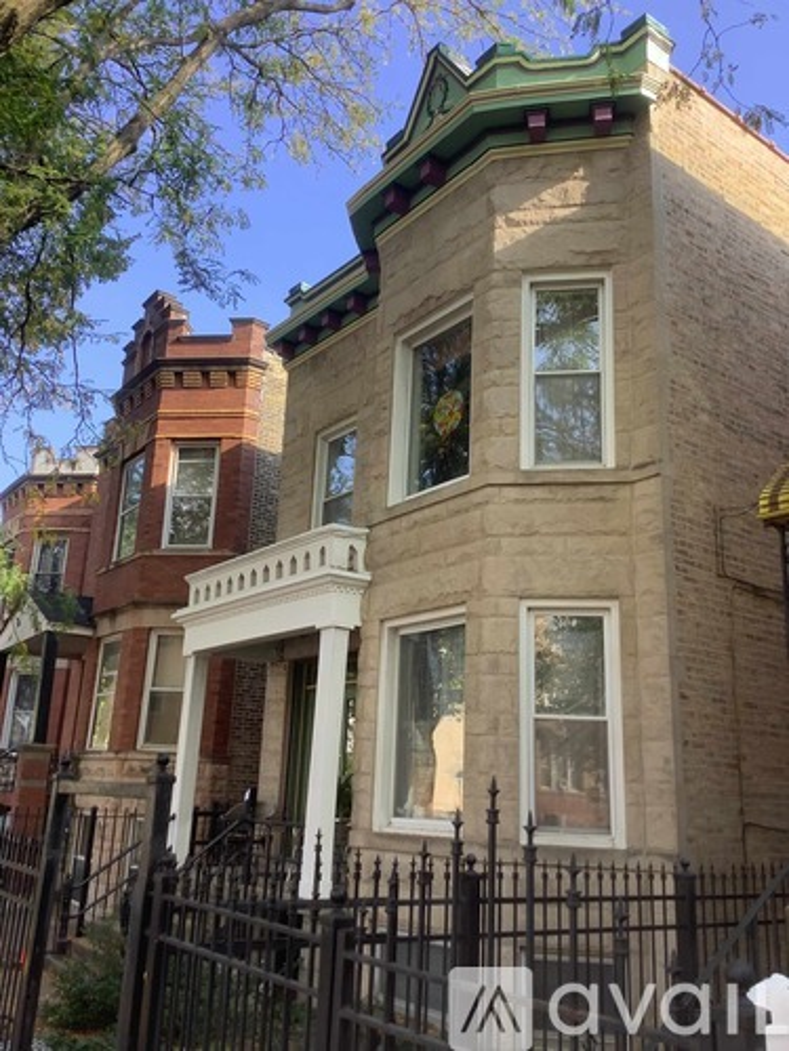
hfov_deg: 45.4
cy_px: 526
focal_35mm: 31
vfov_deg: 58.4
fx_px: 942
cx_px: 394
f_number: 2.4
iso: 25
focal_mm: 3.3
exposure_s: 1/134
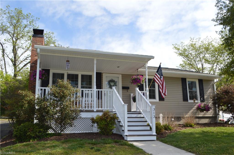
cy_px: 78
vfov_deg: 43.5
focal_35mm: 30
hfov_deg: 62.0
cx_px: 117
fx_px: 195
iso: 100
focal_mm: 20
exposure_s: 1/200
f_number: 7.1
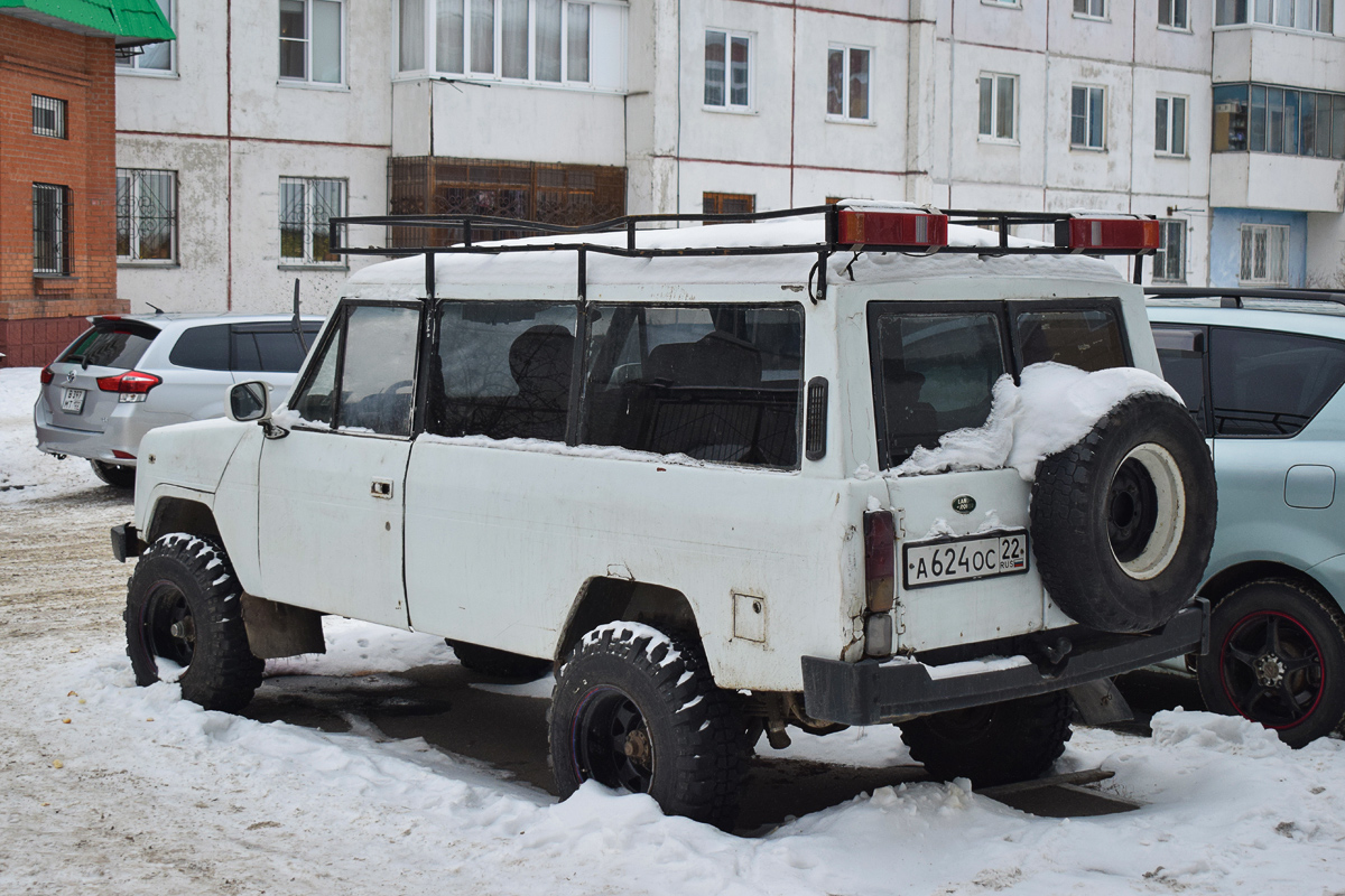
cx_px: 672
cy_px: 448
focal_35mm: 51
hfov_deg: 38.9
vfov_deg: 26.5
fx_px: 1905
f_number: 5.6
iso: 800
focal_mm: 34
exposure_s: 1/800
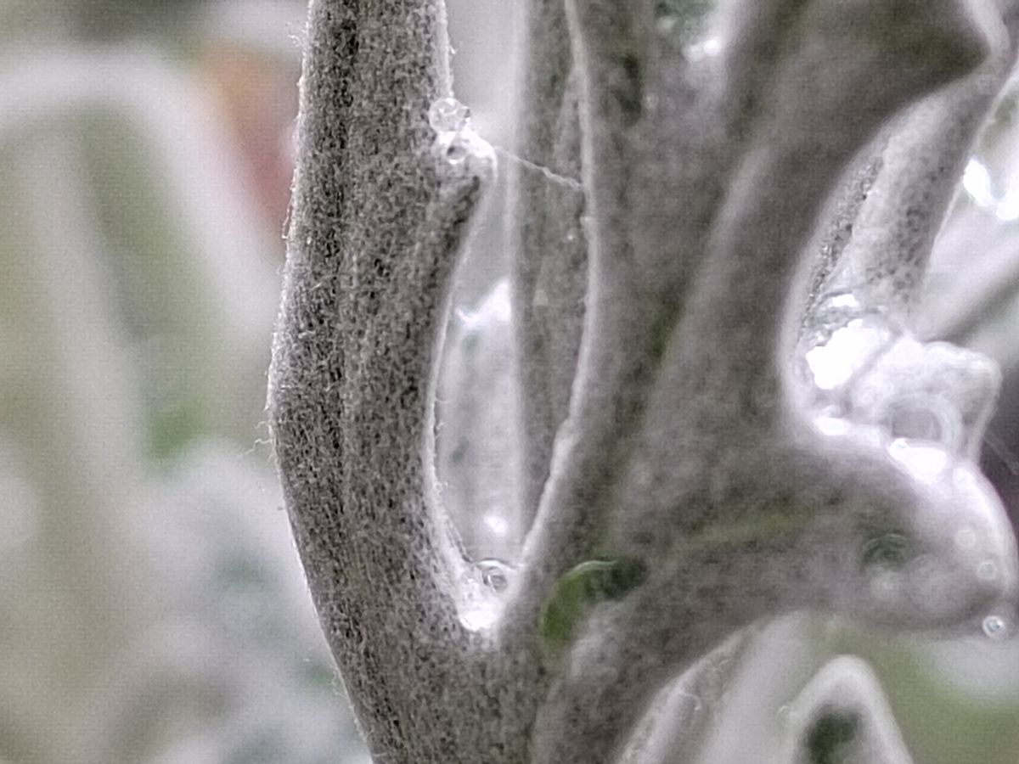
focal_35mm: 212
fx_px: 6241
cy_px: 382
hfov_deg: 9.3
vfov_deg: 7.0
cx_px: 510
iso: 241
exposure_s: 1/100
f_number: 1.9
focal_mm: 5.52
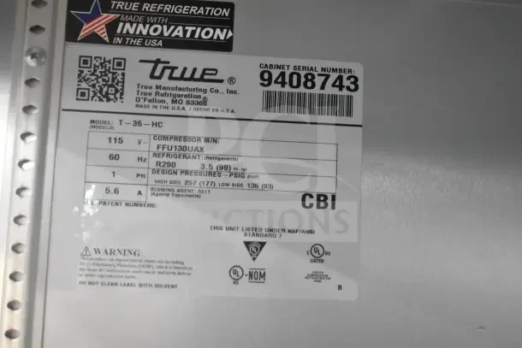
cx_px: 261
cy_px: 174
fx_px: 696
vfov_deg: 28.1
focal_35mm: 48
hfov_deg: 41.1
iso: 7200
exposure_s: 1/50
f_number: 4.5
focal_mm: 32
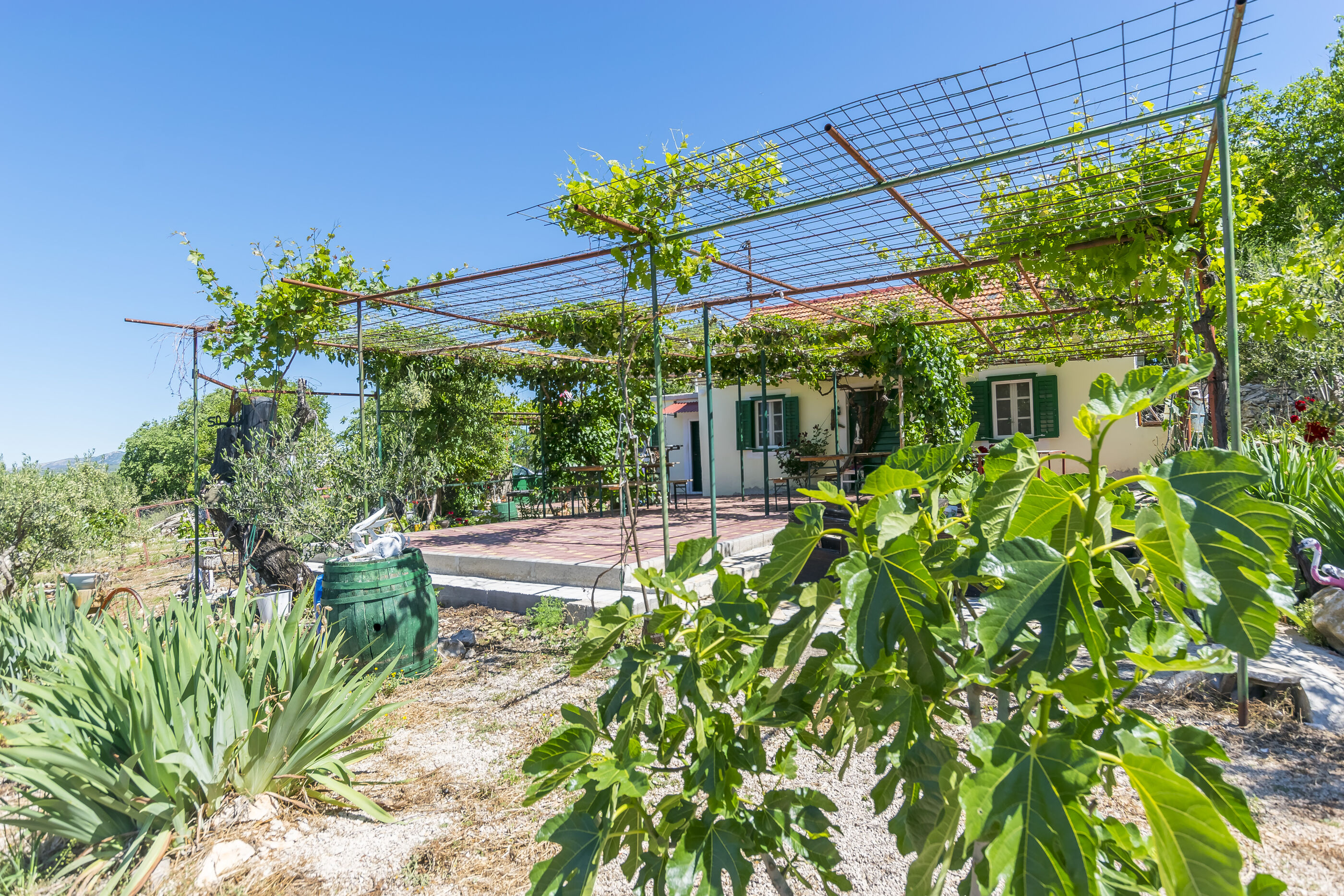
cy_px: 448
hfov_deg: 85.4
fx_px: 728
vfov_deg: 63.2
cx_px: 672
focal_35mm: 20
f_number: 7.1
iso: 100
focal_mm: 13
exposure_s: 1/320
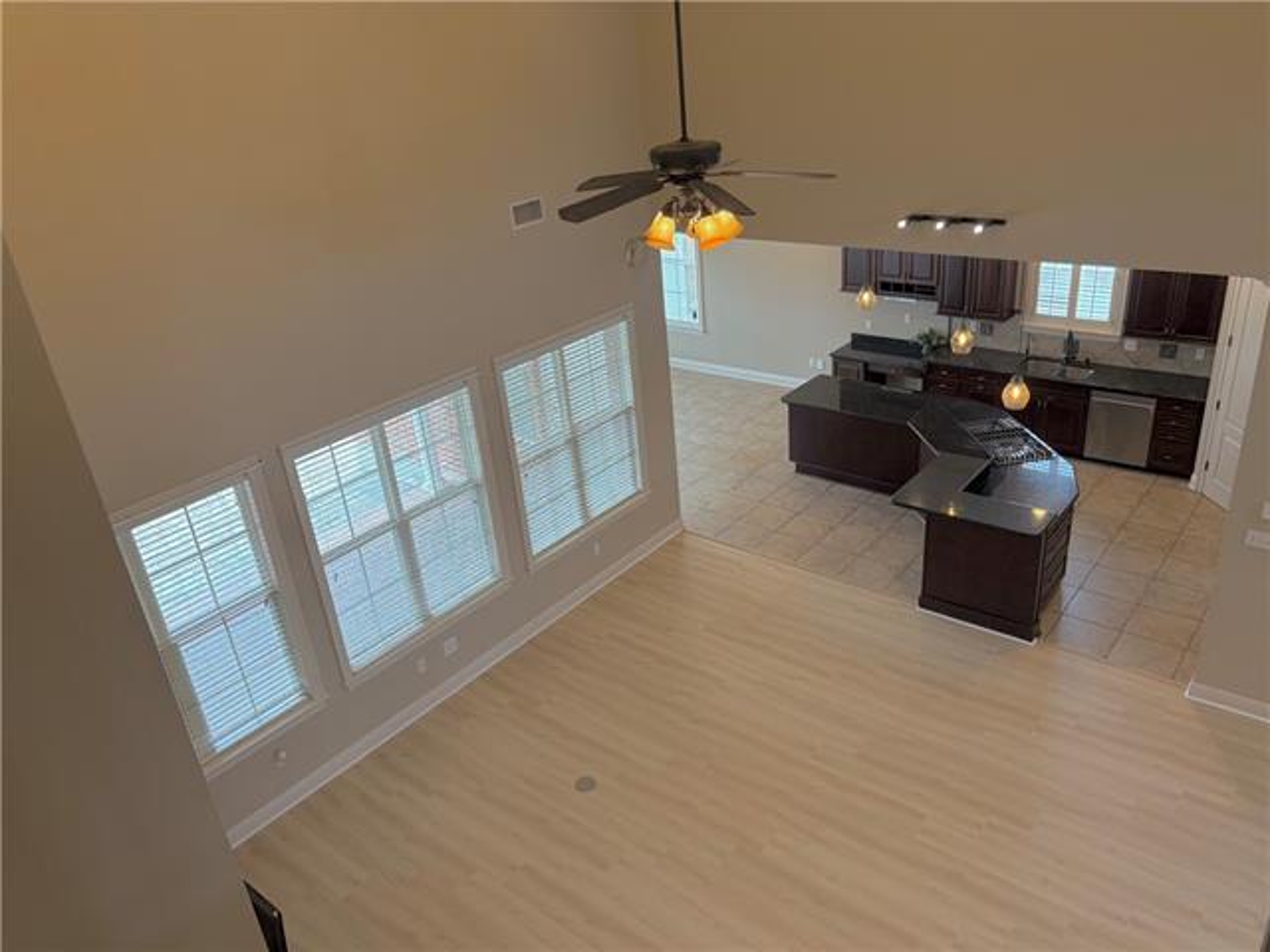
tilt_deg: -25.4
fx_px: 954
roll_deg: +6.1
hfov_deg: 67.3
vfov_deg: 53.1
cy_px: 476
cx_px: 635
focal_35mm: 26
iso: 125
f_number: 1.6
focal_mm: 5.96
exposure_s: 1/120
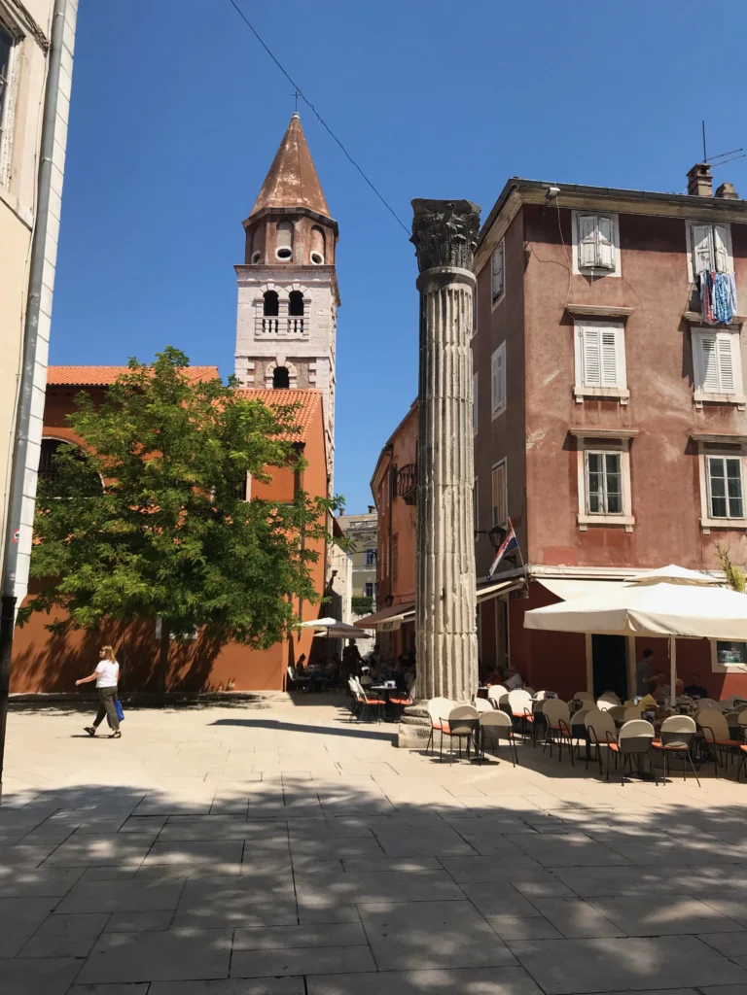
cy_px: 498
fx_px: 806
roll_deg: -1.2
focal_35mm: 28
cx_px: 374
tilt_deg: +9.8
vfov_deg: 63.4
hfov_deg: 49.7
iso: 20
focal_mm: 3.99
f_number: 1.8
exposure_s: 1/2519
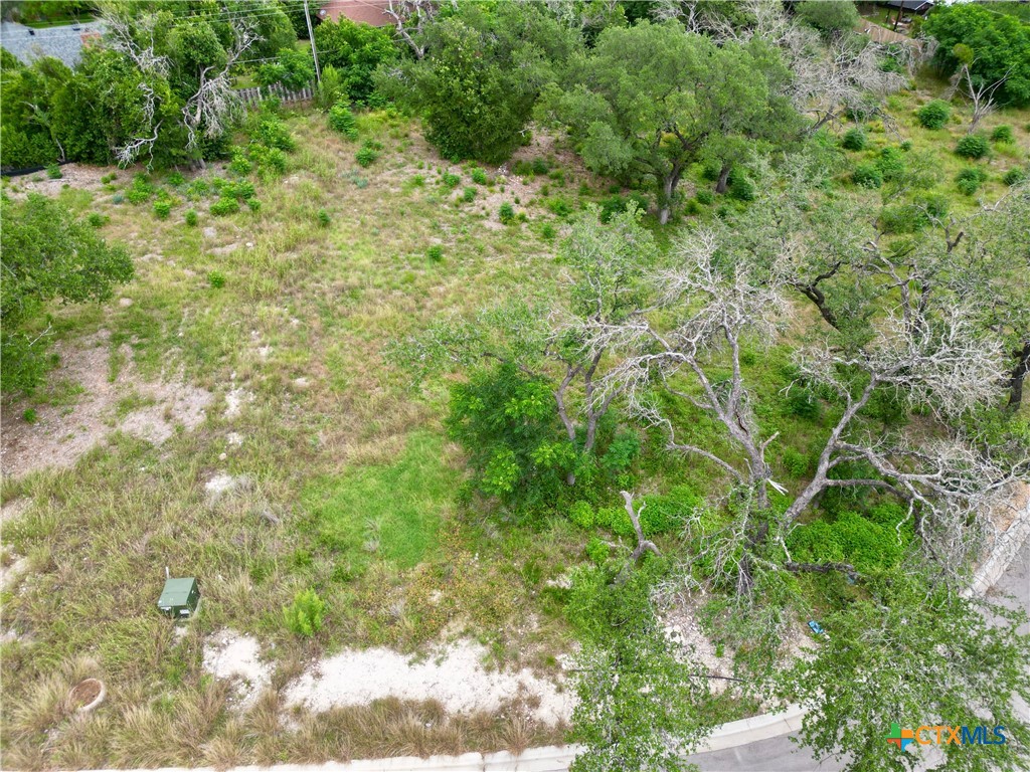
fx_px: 714
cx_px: 515
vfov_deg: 56.8
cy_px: 386
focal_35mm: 24
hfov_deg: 71.6
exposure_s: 1/725
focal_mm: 6.72
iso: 100
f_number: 1.7
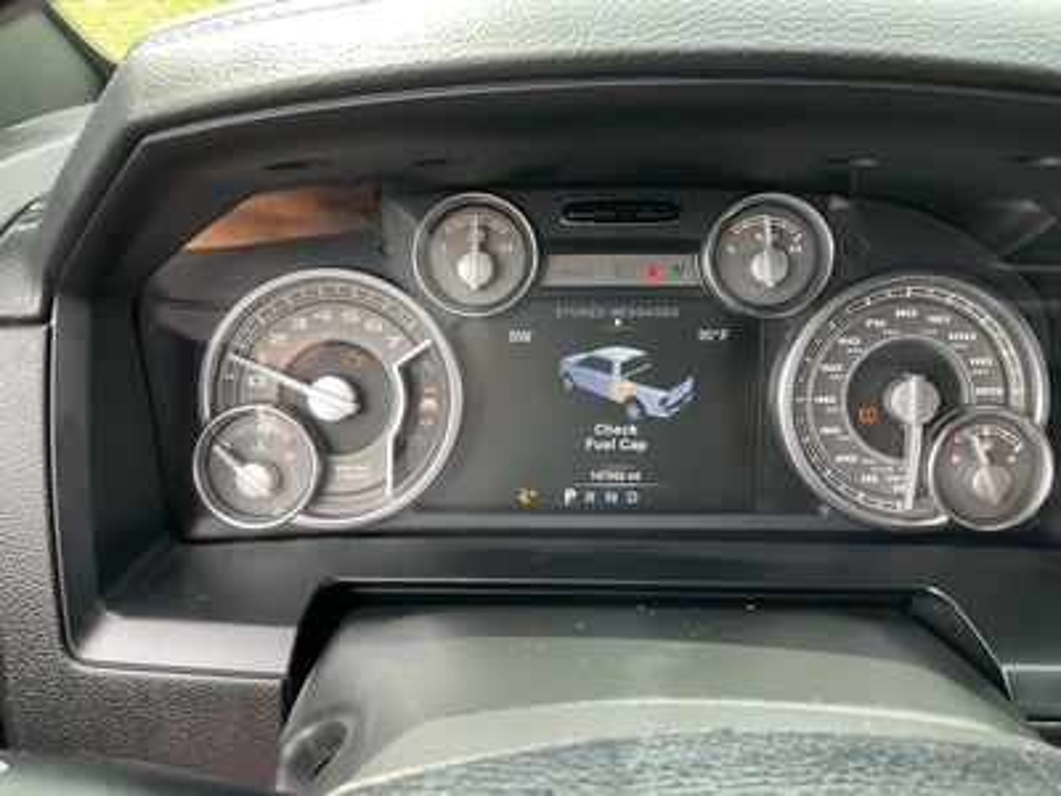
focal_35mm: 29
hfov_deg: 61.7
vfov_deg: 48.2
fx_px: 889
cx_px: 530
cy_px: 398
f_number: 1.8
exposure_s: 1/122
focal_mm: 3
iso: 50
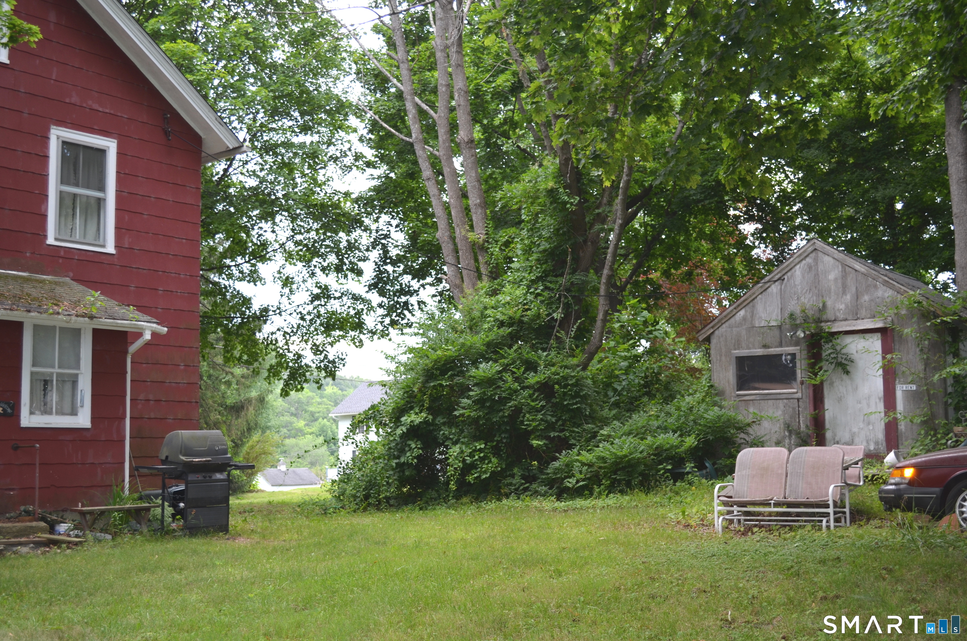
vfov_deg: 31.8
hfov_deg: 46.5
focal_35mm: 42
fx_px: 1126
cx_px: 484
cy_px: 320
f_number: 4.5
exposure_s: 1/160
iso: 200
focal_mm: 28
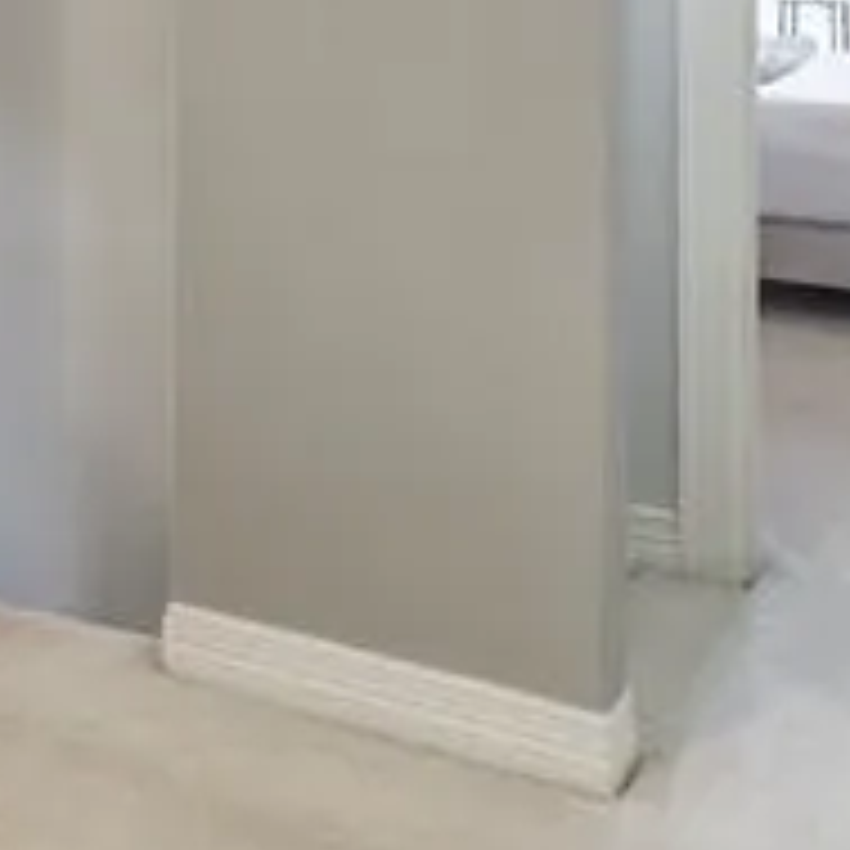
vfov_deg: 22.2
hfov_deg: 21.2
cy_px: -274
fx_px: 1917
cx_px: -414
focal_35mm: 69
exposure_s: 1/6
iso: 100
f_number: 8
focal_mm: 10
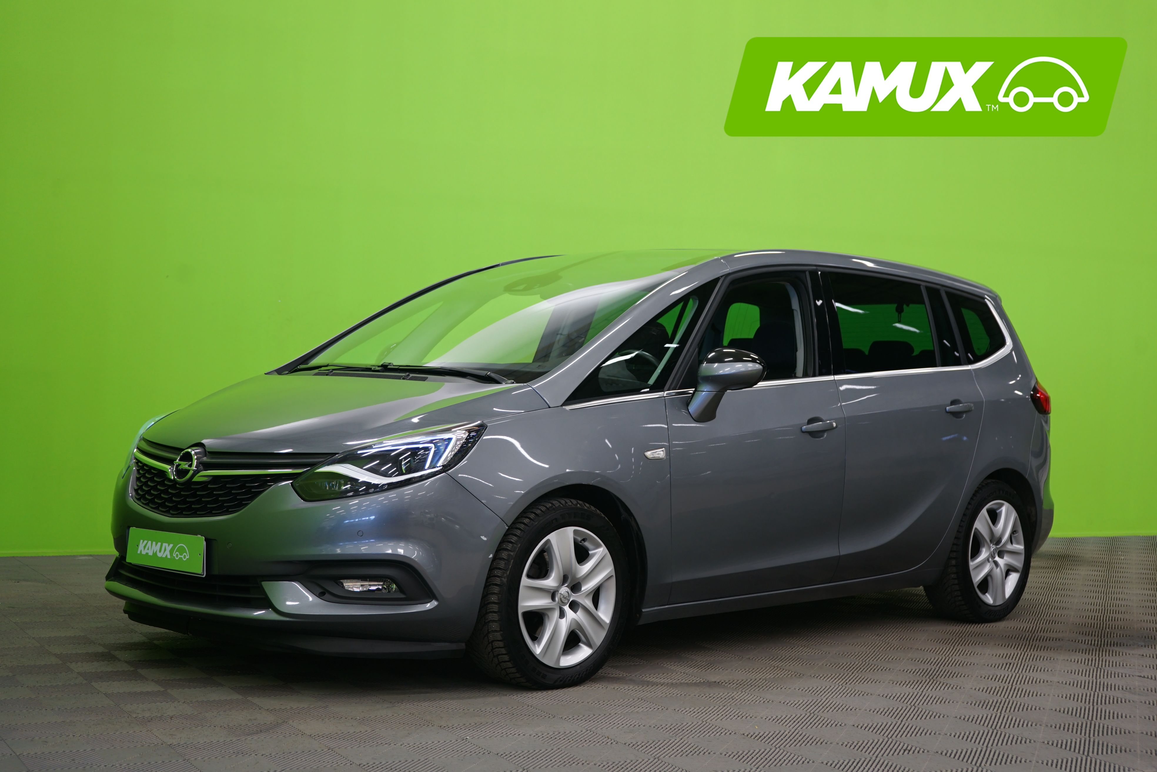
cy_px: 386
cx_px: 578
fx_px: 1671
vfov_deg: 26.0
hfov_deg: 38.2
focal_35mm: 52
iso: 400
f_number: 5
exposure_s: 1/10
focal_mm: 52
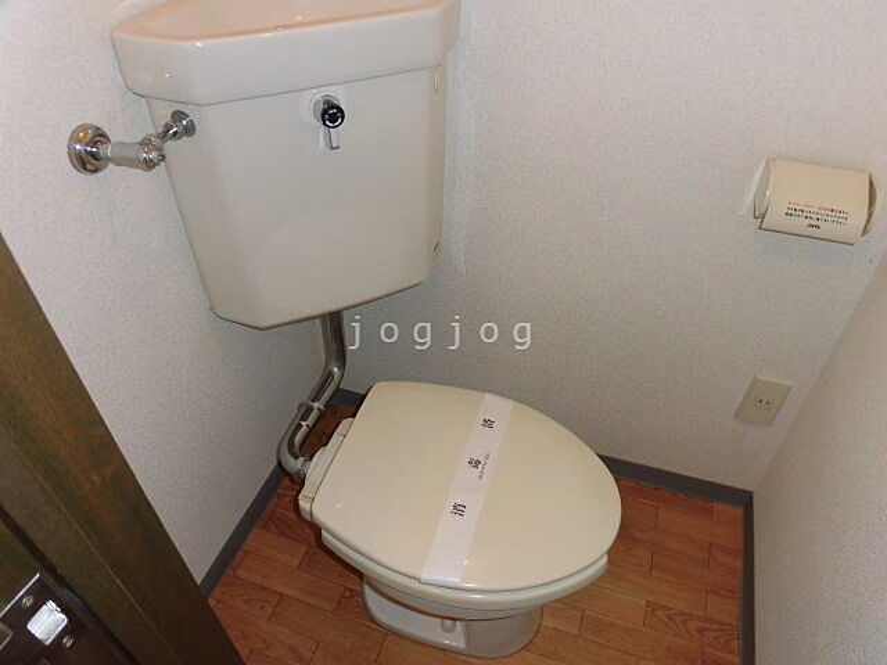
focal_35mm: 24
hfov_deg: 71.6
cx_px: 444
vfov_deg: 56.8
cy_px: 332
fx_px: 615
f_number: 3.1
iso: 100
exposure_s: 1/30
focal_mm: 4.3
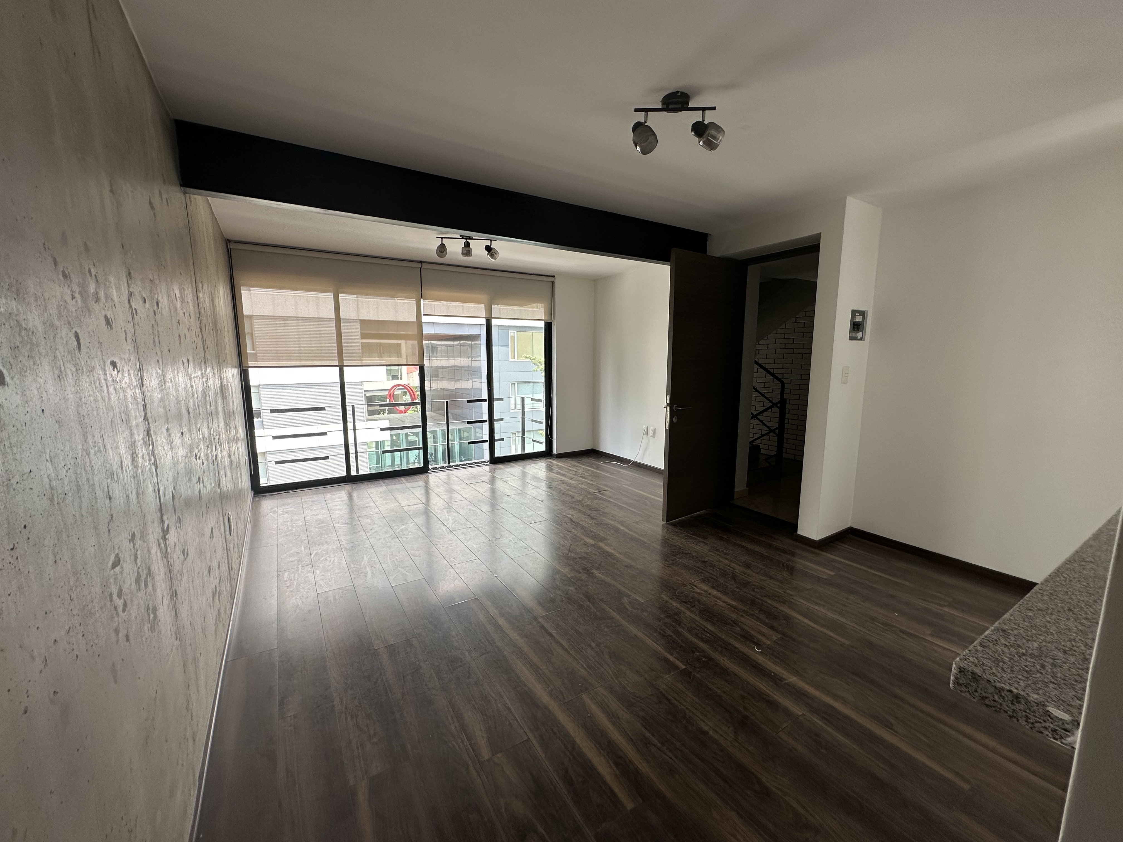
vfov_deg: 85.7
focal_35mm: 14
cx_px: 562
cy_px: 421
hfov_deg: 102.1
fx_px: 454
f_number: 2.2
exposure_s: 1/184
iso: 40
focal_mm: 2.22
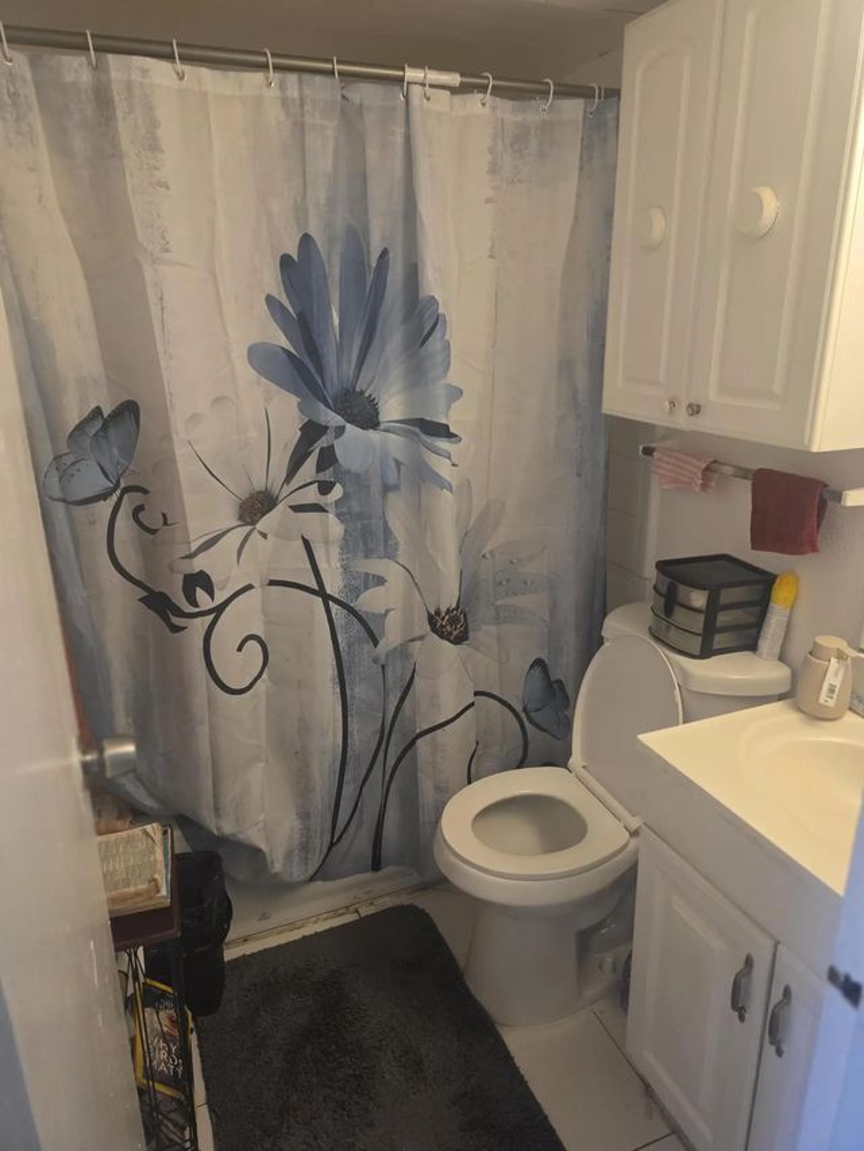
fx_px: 765
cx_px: 432
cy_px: 576
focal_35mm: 23
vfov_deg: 73.9
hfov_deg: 58.9
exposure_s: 1/120
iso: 320
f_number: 1.7
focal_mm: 6.3
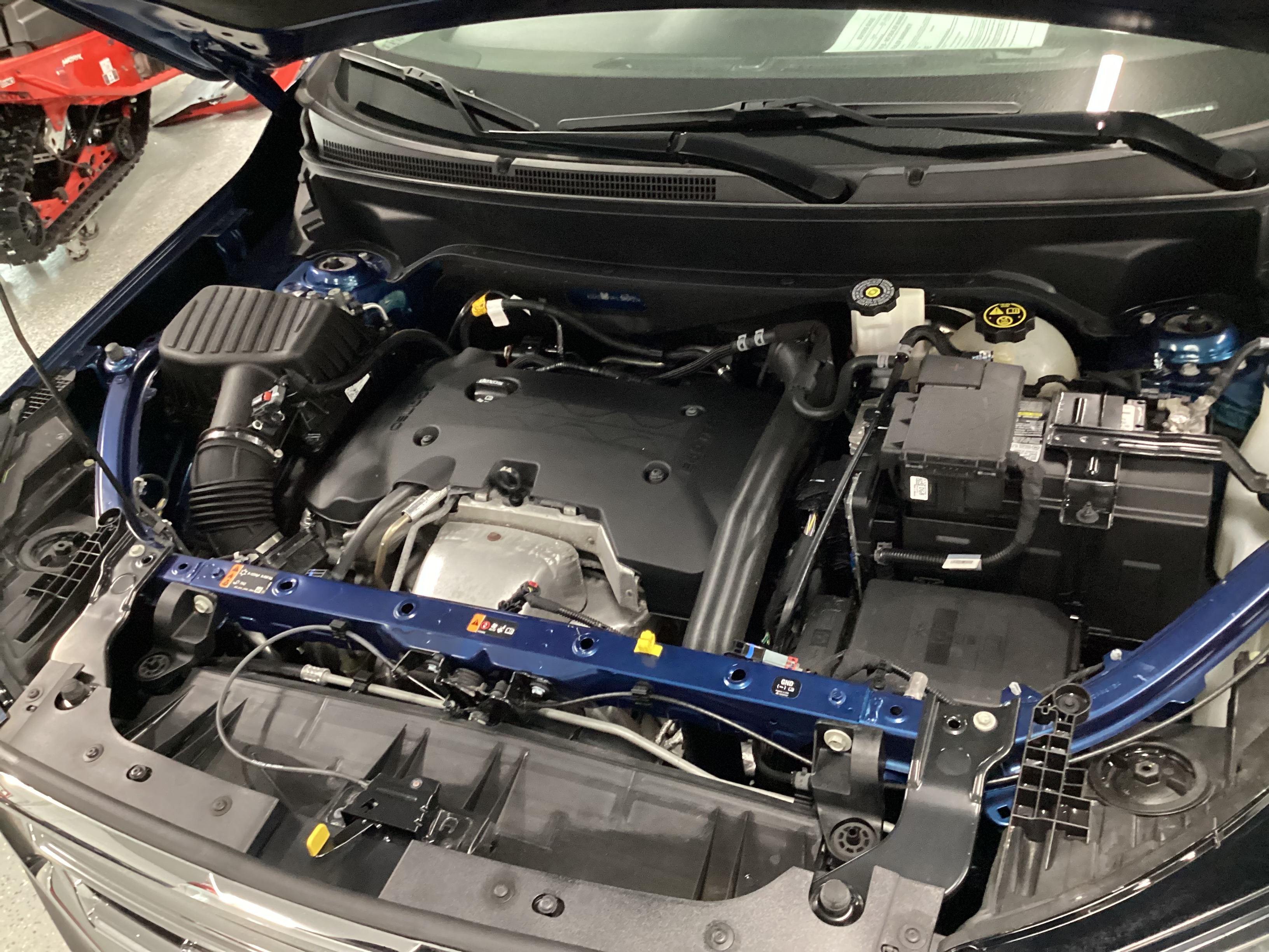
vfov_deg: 45.4
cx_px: 634
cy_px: 476
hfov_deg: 58.4
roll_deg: +10.0
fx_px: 1136
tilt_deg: -39.3
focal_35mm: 31
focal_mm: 3.3
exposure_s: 1/30
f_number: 2.4
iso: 500
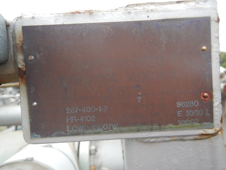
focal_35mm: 24
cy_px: 85
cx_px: 113
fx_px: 157
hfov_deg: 71.6
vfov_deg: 56.8
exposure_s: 1/320
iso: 125
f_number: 2.8
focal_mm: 4.3
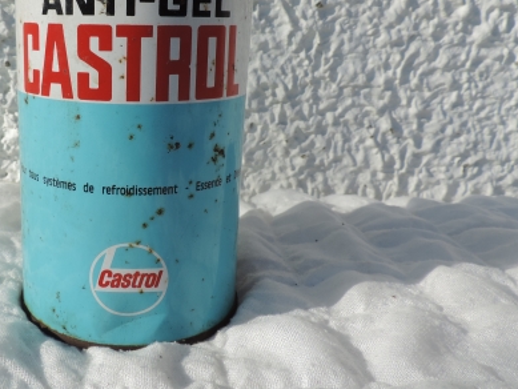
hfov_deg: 48.2
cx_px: 130
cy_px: 148
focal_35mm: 37
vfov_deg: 38.5
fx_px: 554
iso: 80
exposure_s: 1/1250
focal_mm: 4.3
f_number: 3.3
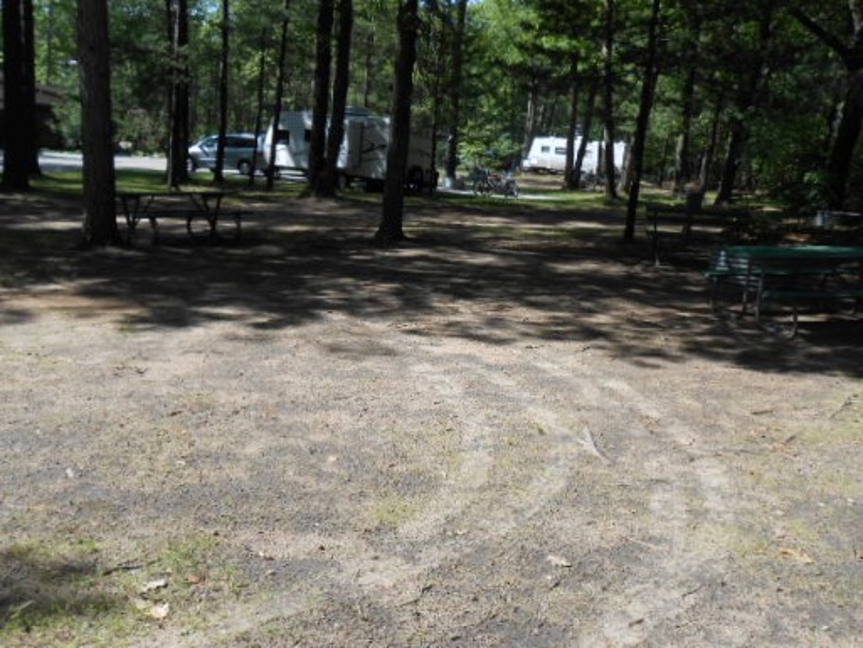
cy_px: 324
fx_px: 848
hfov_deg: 53.9
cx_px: 432
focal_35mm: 34
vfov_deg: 41.8
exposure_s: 1/400
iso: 80
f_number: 3.9
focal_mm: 6
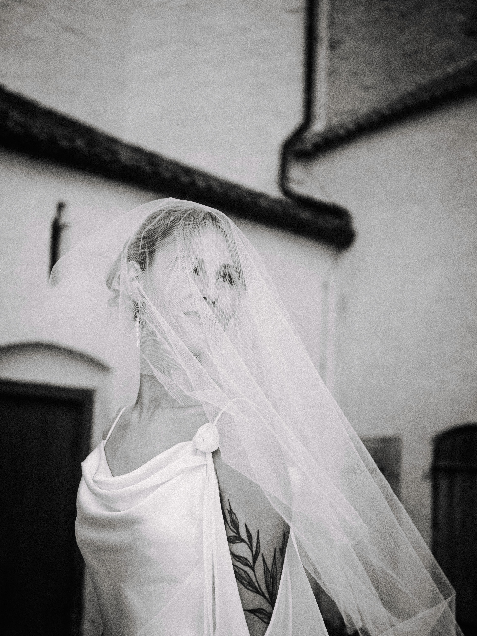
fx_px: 919
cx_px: 238
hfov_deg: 29.1
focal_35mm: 50
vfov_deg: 38.2
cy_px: 318
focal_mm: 25
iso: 200
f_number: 1.7
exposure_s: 1/4000
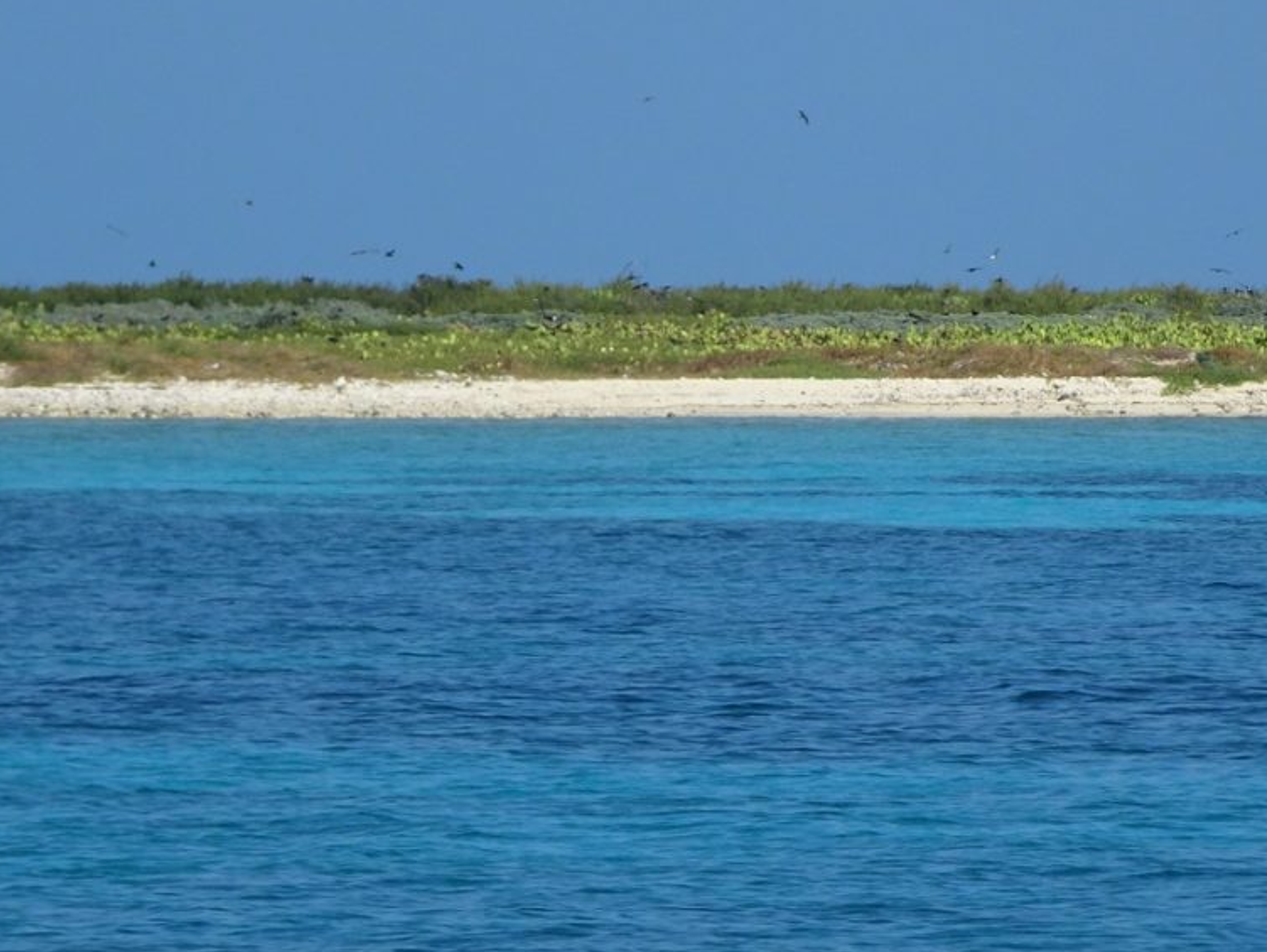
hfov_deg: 3.4
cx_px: 837
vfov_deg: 2.5
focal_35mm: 587
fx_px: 21495
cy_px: 375
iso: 80
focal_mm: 64.38
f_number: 6.3
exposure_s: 1/640
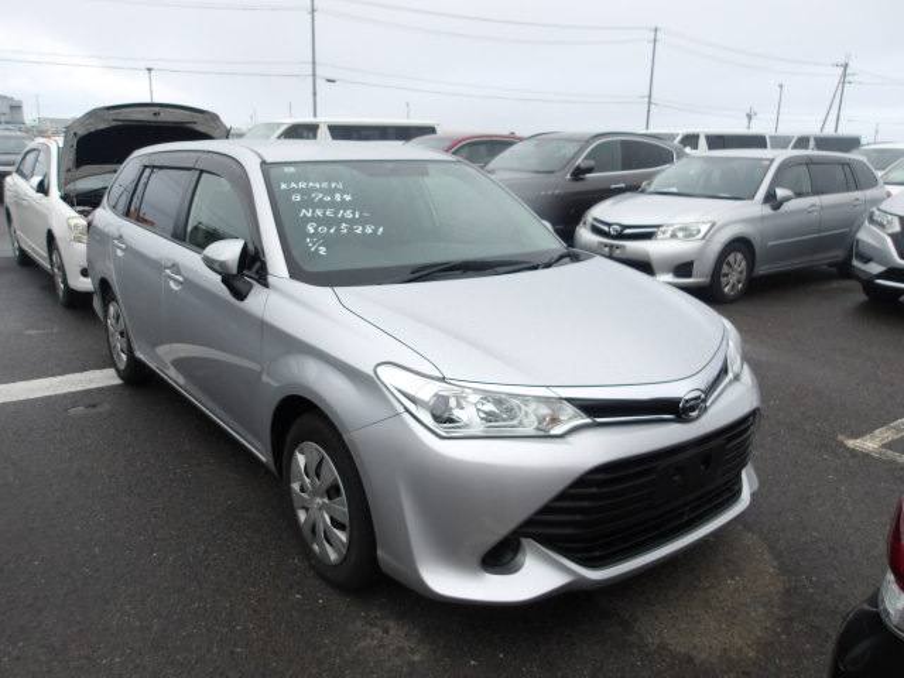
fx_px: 705
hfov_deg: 65.3
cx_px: 452
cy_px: 339
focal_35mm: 27
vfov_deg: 51.4
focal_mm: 4.9
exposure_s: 1/632
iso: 100
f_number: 3
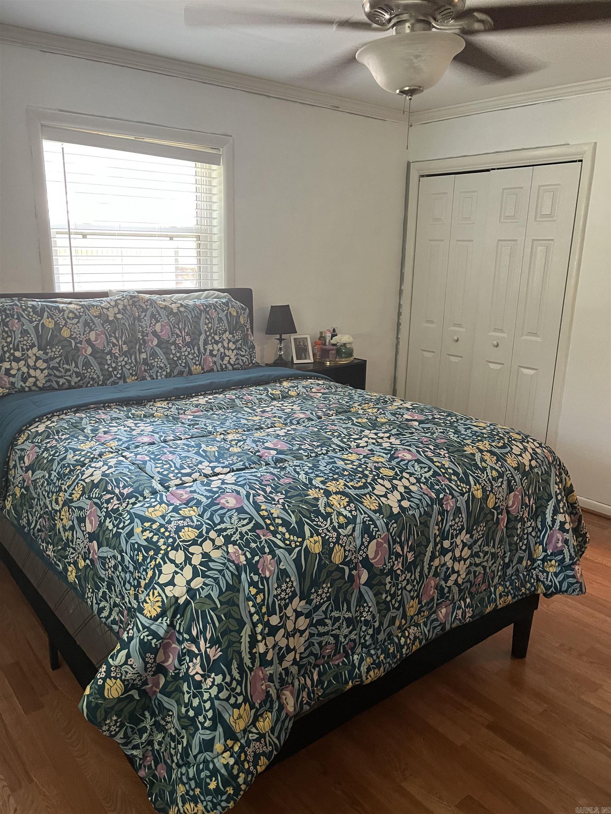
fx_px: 612
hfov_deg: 53.1
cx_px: 306
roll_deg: -2.5
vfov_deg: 67.3
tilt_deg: -15.4
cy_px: 407
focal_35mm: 26
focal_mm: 5.1
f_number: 1.6
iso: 320
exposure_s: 1/60
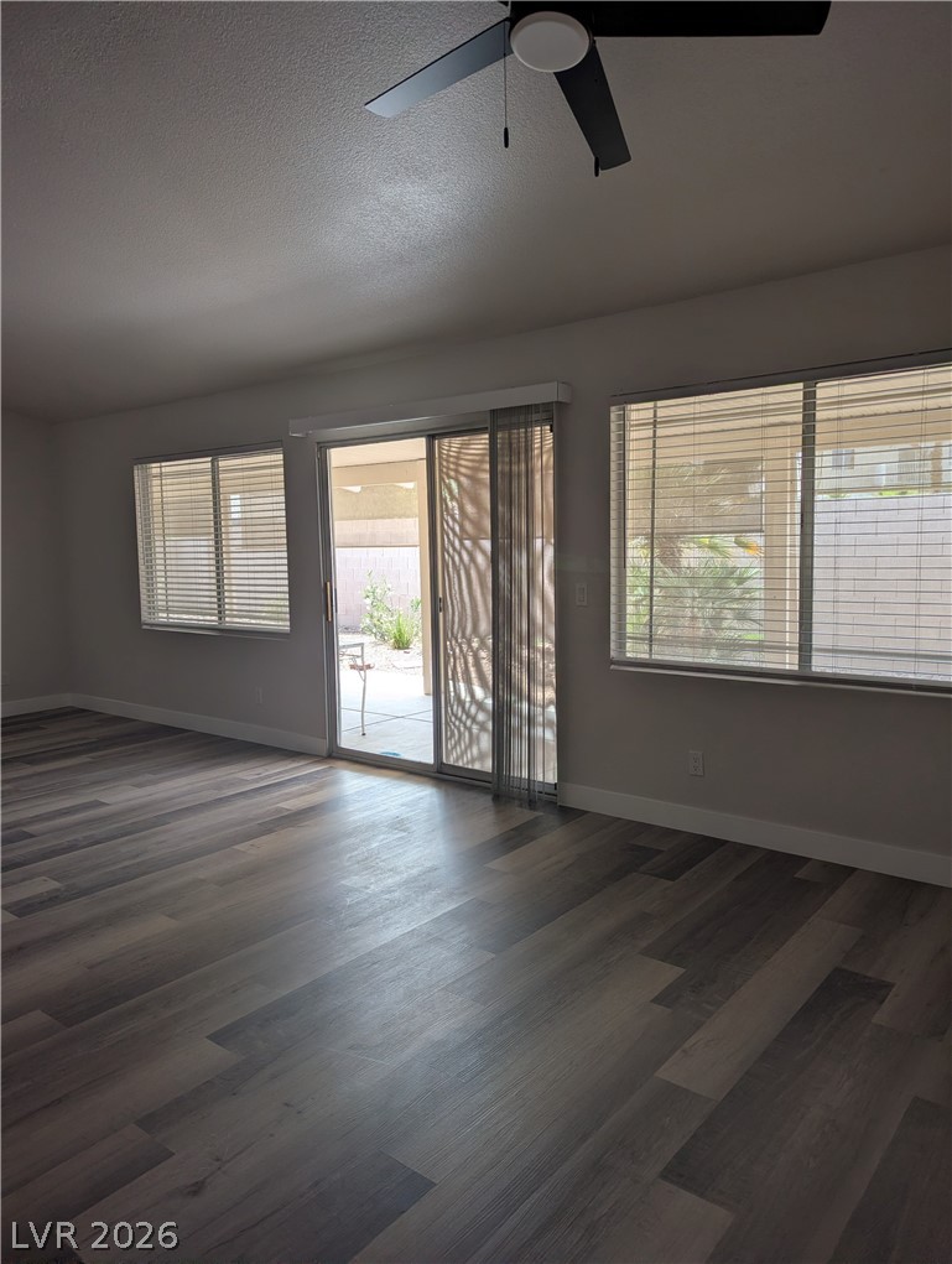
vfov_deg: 71.5
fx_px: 878
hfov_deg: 56.9
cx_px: 476
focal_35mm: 24
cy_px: 632
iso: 44
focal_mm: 6.81
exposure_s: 1/146
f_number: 1.85
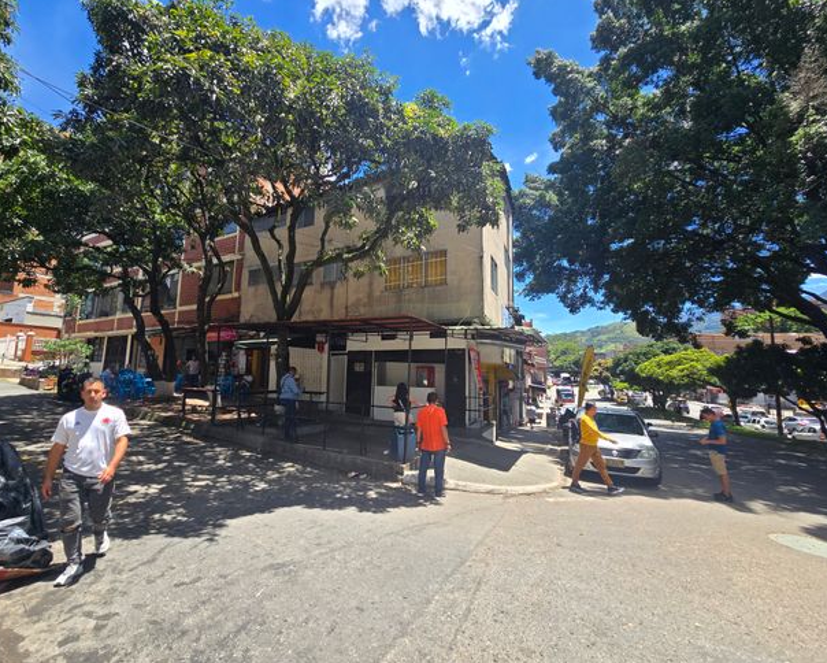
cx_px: 400
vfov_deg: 88.0
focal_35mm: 14
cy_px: 330
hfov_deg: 100.6
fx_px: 343
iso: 50
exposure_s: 1/769
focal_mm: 2.2
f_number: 2.2
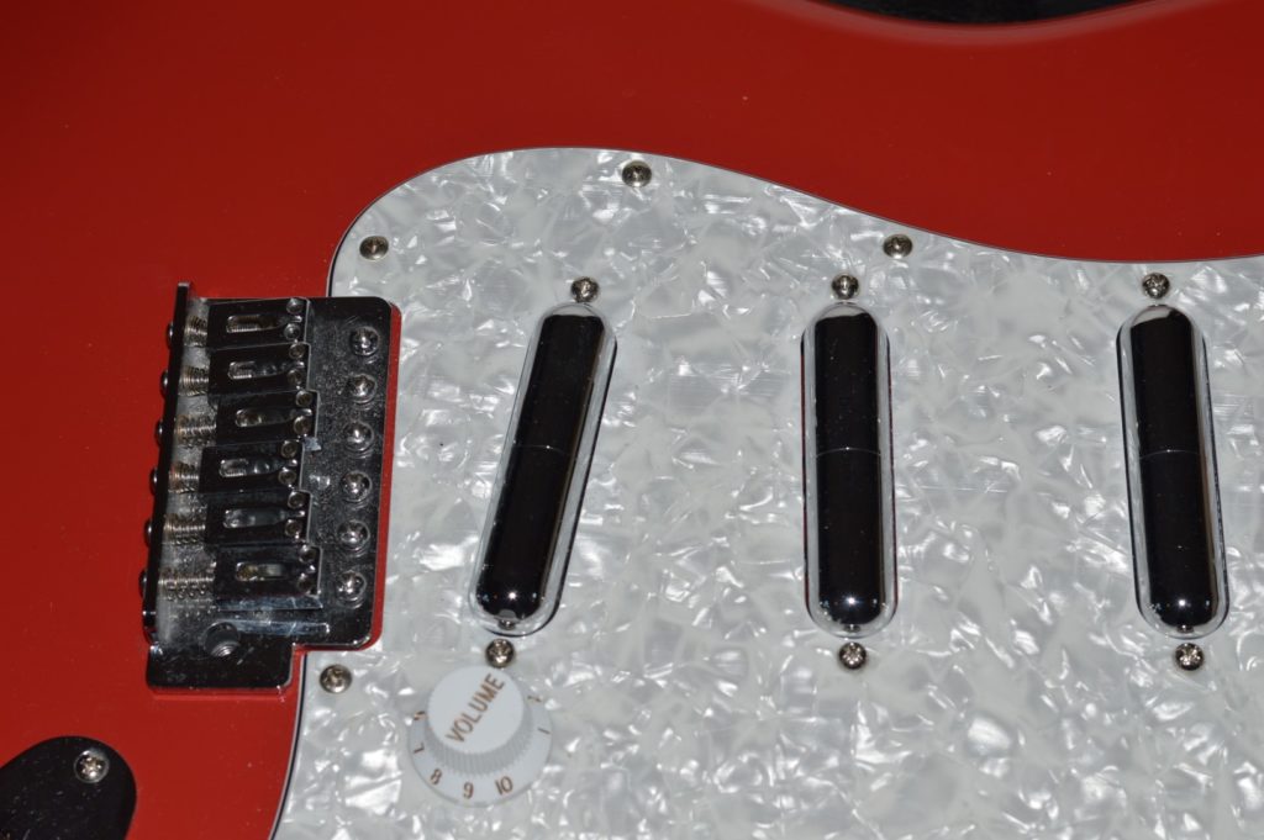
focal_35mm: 75
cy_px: 420
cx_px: 632
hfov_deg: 27.0
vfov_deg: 18.2
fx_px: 2631
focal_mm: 50
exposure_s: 1/60
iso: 100
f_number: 8
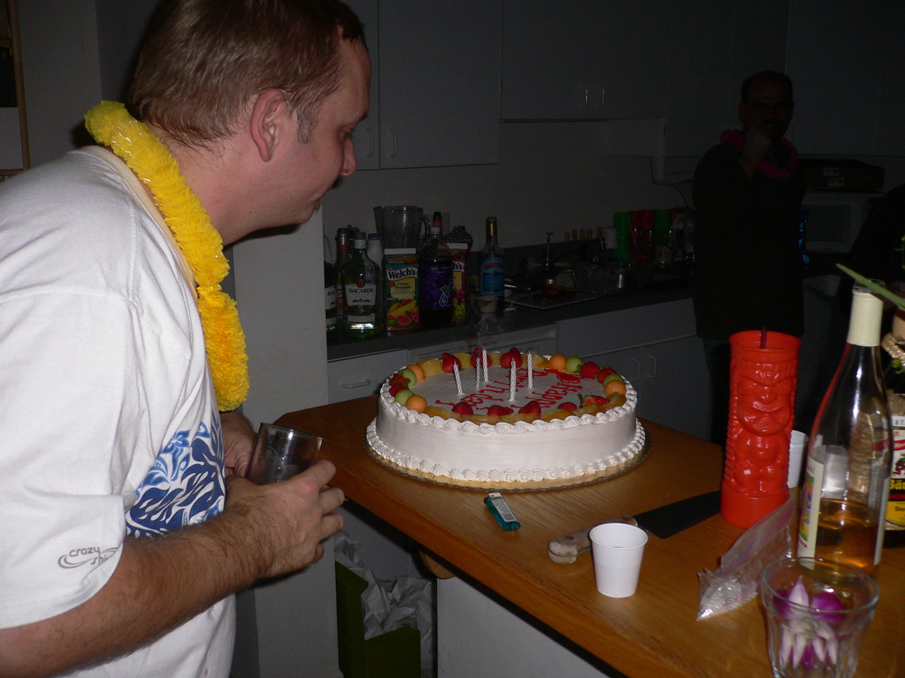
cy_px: 339
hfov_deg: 52.6
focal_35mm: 35
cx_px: 452
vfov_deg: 40.7
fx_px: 915
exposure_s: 1/60
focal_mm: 5.8
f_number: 2.8
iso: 100
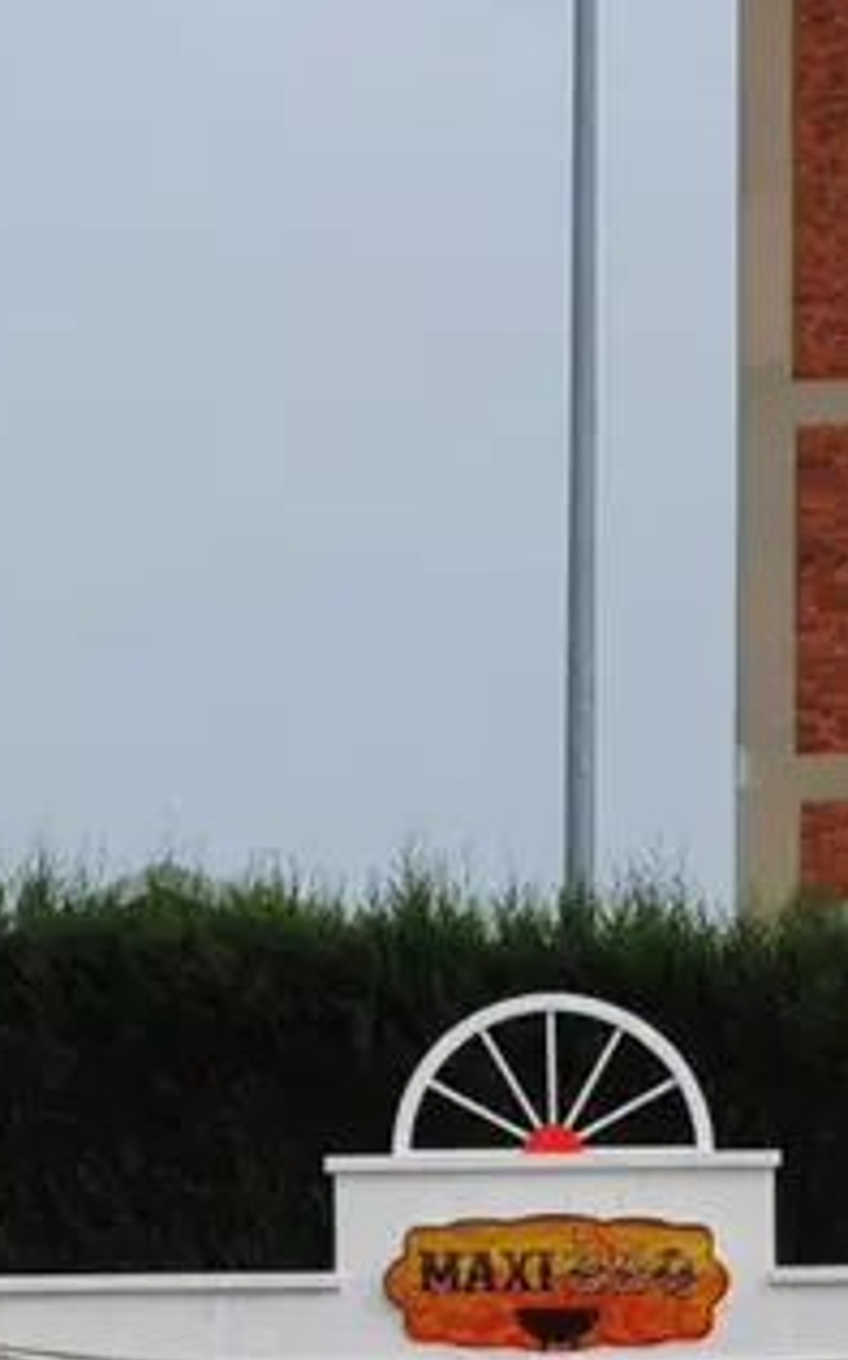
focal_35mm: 221
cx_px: 454
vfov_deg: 9.4
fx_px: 8187
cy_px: 1646
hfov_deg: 5.9
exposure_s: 1/250
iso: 100
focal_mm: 38
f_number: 8
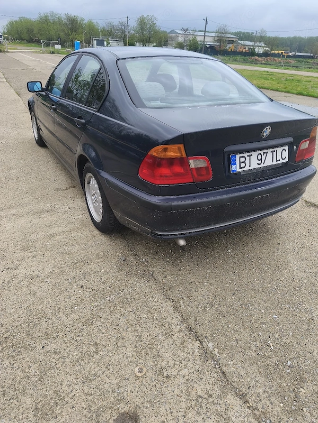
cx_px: 159
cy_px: 212
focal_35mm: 23
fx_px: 282
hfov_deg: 58.9
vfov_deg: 73.9
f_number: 1.65
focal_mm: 6.18
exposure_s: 1/435
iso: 50
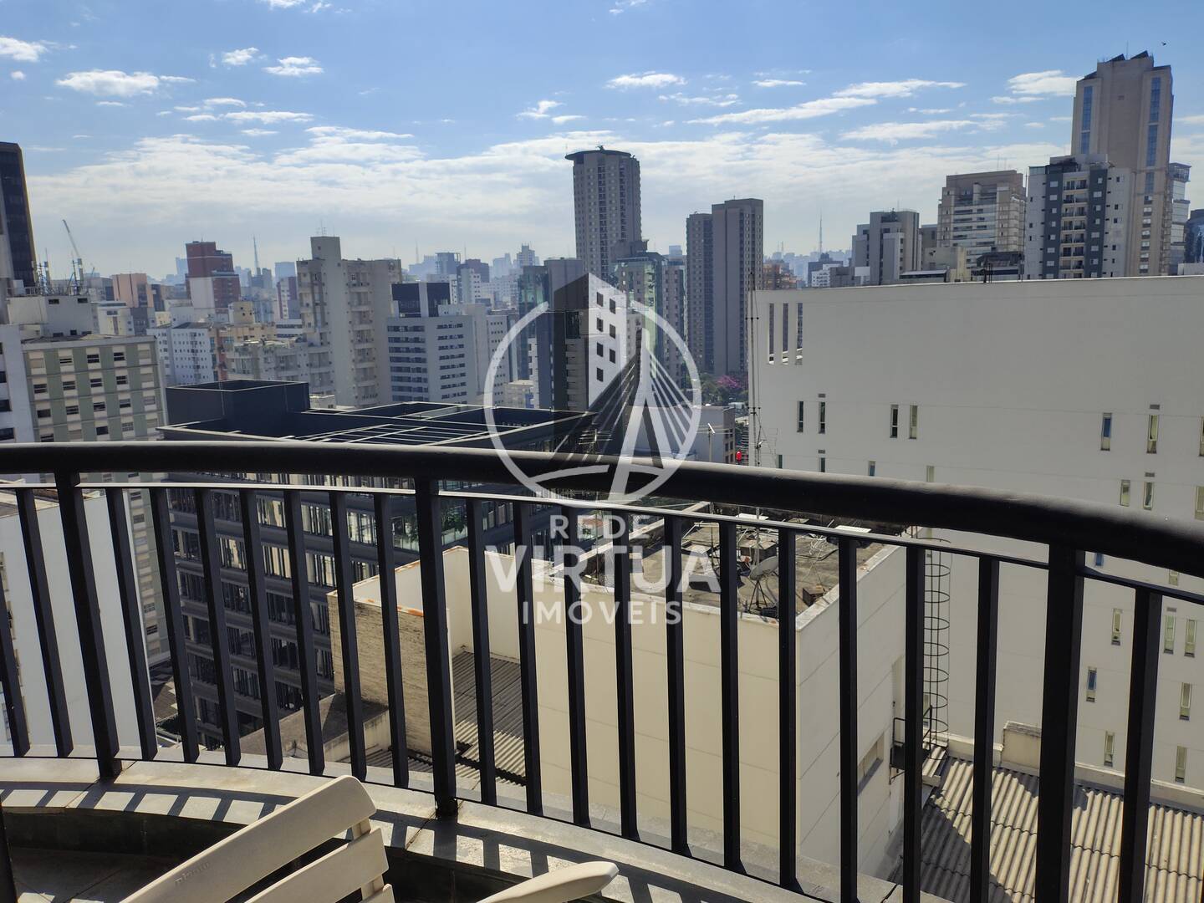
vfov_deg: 54.9
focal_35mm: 25
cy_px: 452
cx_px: 602
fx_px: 870
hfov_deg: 69.4
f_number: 1.7
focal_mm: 4.71
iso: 150
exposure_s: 1/2787
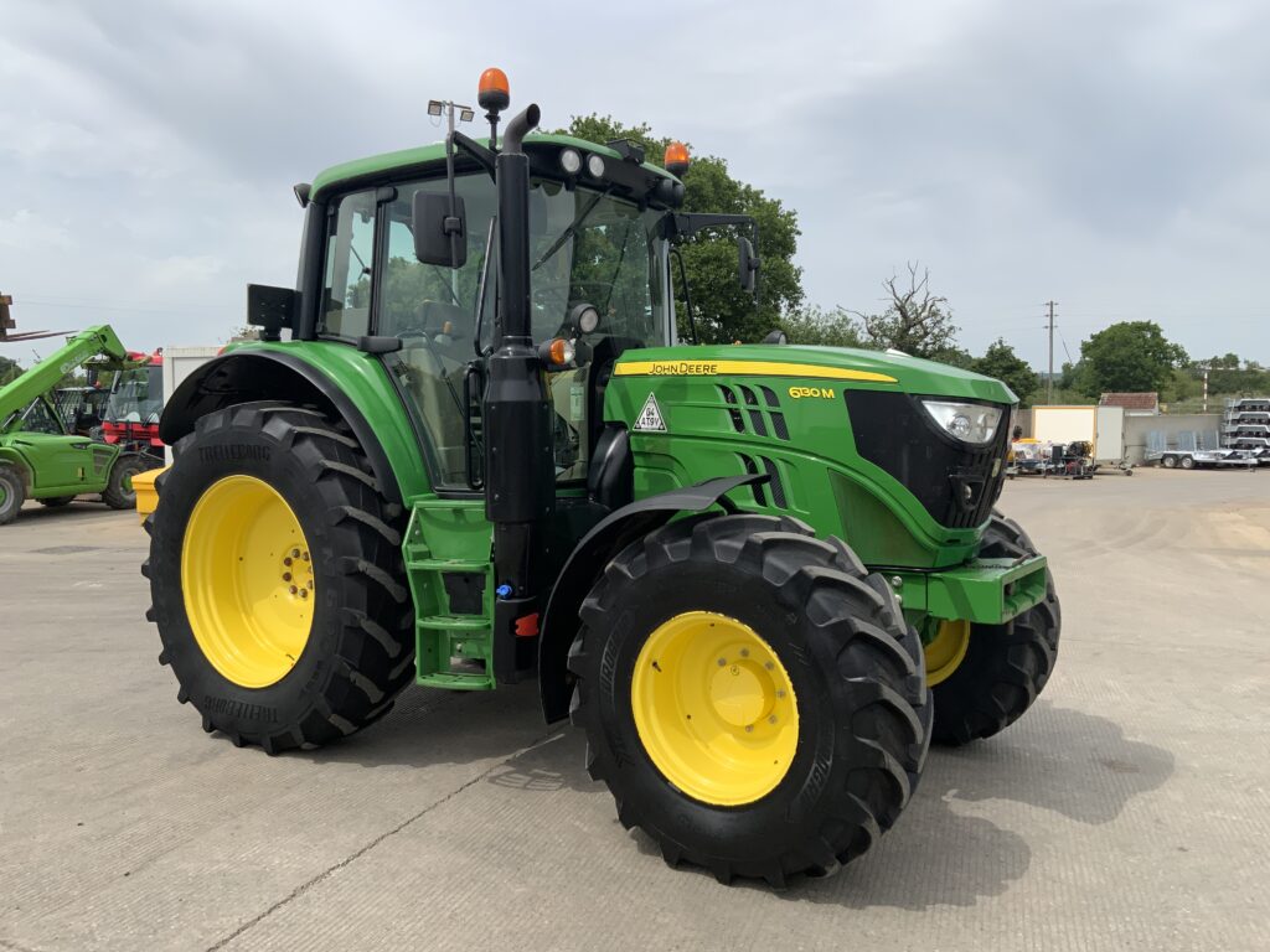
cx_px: 635
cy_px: 476
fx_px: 1064
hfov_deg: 61.7
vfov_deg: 48.2
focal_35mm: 29
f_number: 1.8
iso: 16
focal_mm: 3
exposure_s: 1/1848
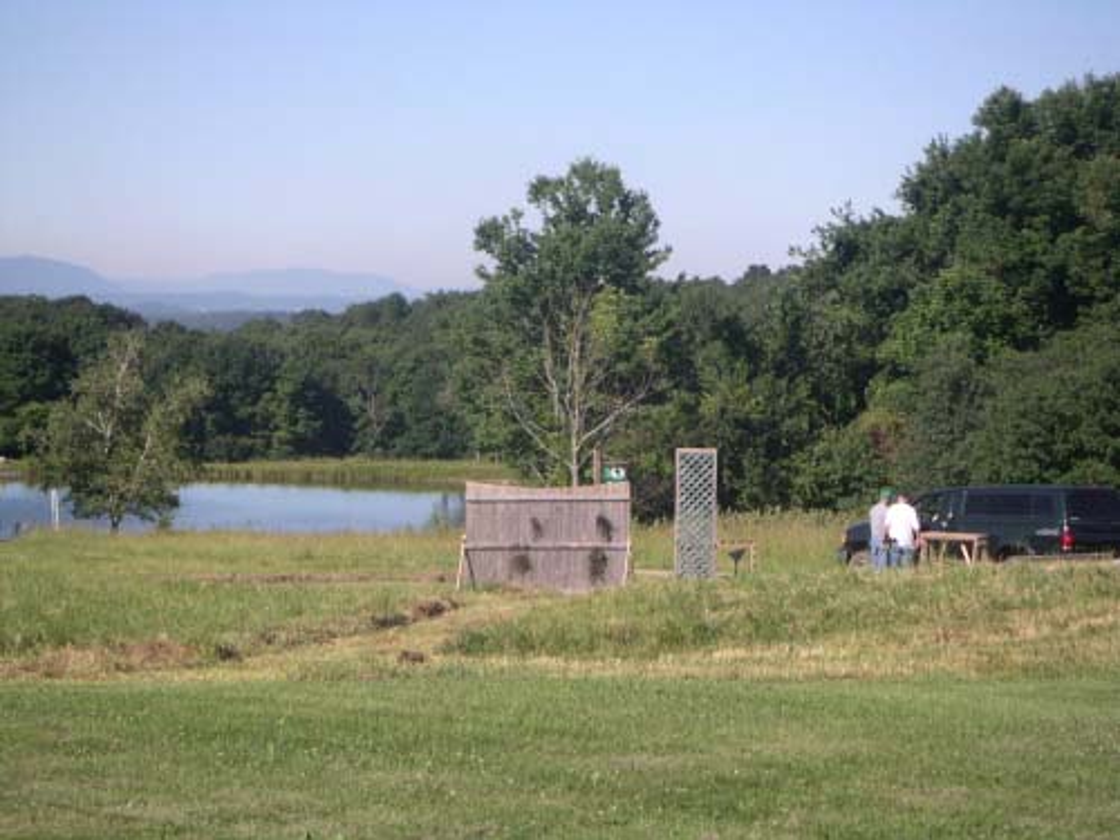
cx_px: 560
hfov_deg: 20.2
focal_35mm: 97
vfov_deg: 15.2
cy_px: 420
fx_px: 3138
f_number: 3.5
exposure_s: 1/600
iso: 50
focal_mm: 15
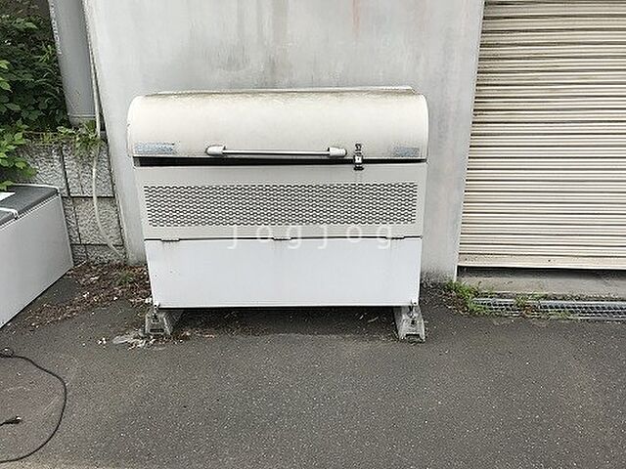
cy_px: 234
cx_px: 313
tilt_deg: -22.7
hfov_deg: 63.4
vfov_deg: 49.7
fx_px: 506
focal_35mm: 28
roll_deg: +1.9
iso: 20
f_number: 1.8
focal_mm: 3.99
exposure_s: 1/863
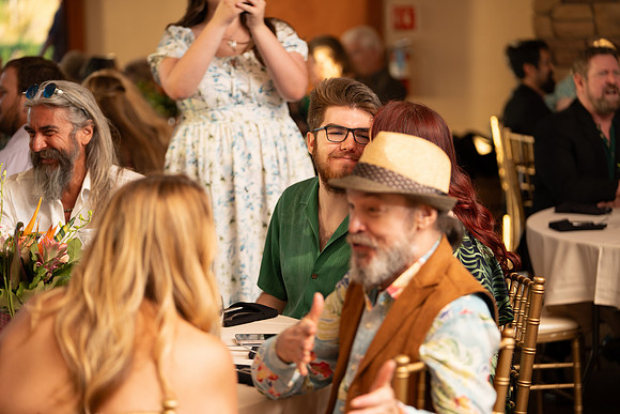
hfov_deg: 19.3
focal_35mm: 106
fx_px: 1826
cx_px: 310
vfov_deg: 12.9
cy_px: 207
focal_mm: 106
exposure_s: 1/250
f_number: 2.8
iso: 500
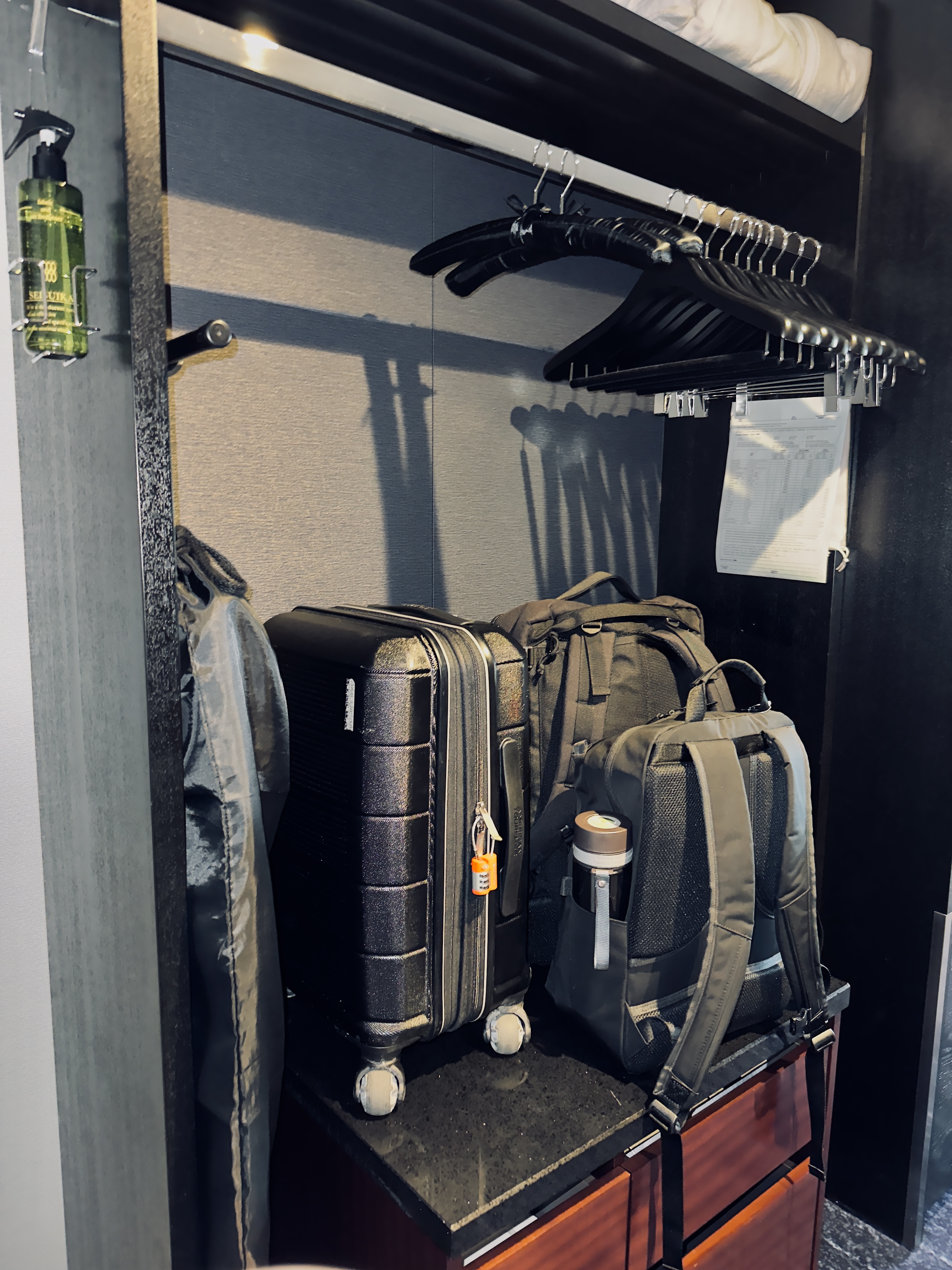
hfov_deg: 56.8
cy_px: 635
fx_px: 880
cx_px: 476
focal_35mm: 24
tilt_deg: -7.7
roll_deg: -0.7
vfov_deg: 71.6
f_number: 1.78
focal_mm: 6.76
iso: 250
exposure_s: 1/4
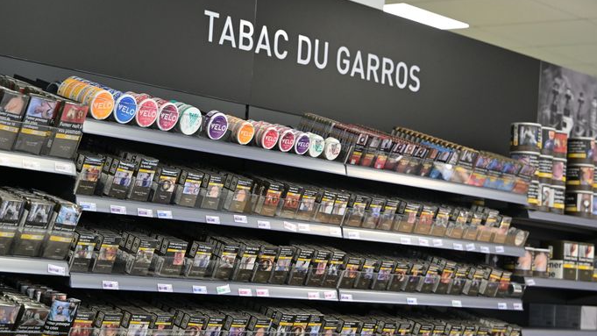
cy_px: 190
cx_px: 313
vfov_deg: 13.4
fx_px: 1425
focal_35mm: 90
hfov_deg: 23.7
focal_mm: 75
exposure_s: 1/160
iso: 2500
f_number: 4.5
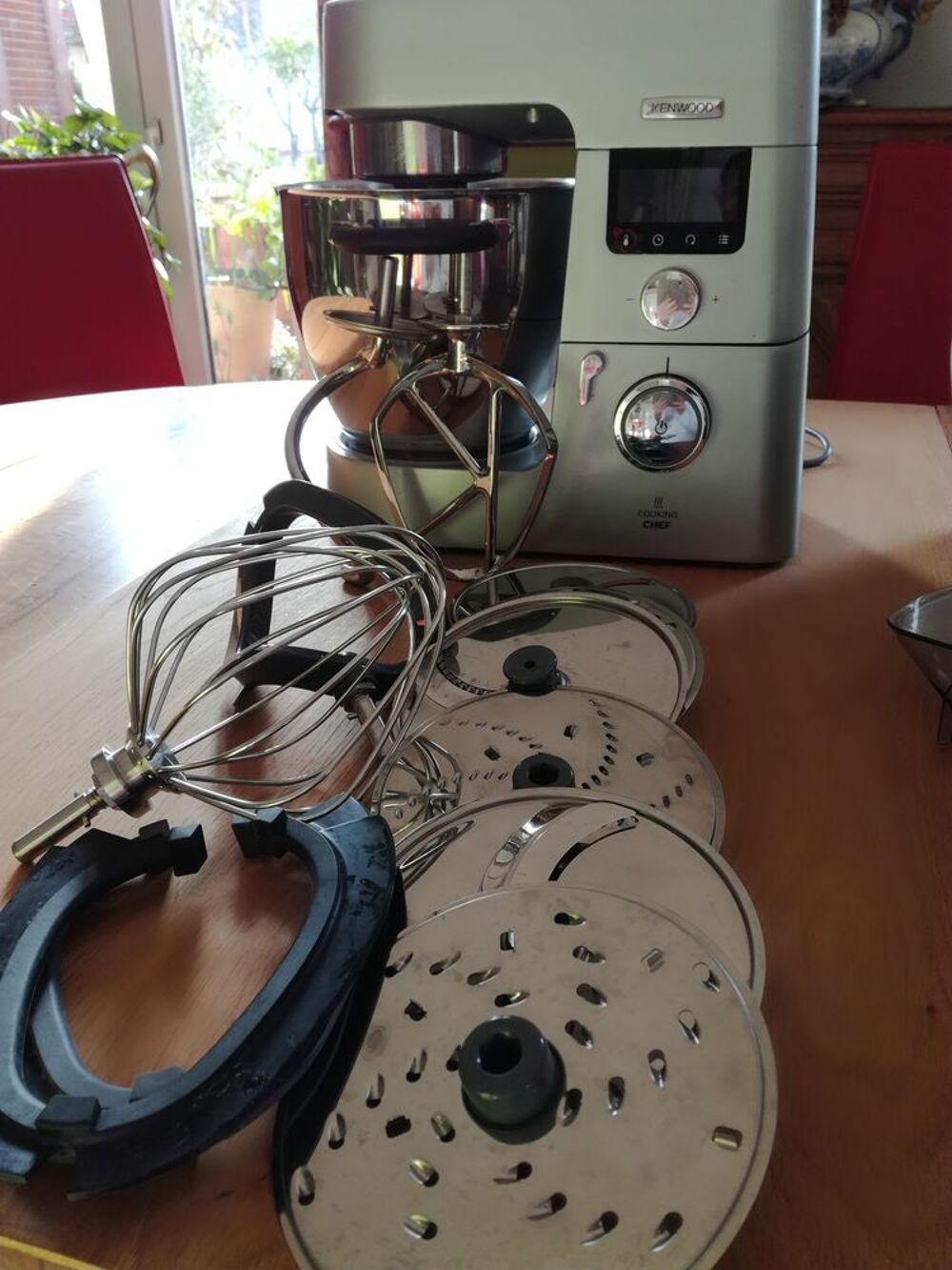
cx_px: 476
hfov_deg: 51.4
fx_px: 990
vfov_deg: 65.3
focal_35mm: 27
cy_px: 635
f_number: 2
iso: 64
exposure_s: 1/50
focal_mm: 3.79
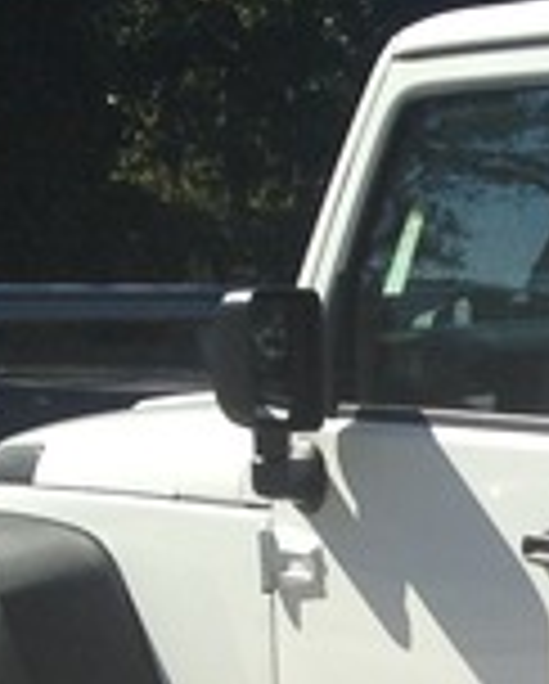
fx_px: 3426
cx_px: 1233
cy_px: 958
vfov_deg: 11.1
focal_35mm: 169
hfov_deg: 8.5
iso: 50
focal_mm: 4.12
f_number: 2.4
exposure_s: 1/1232
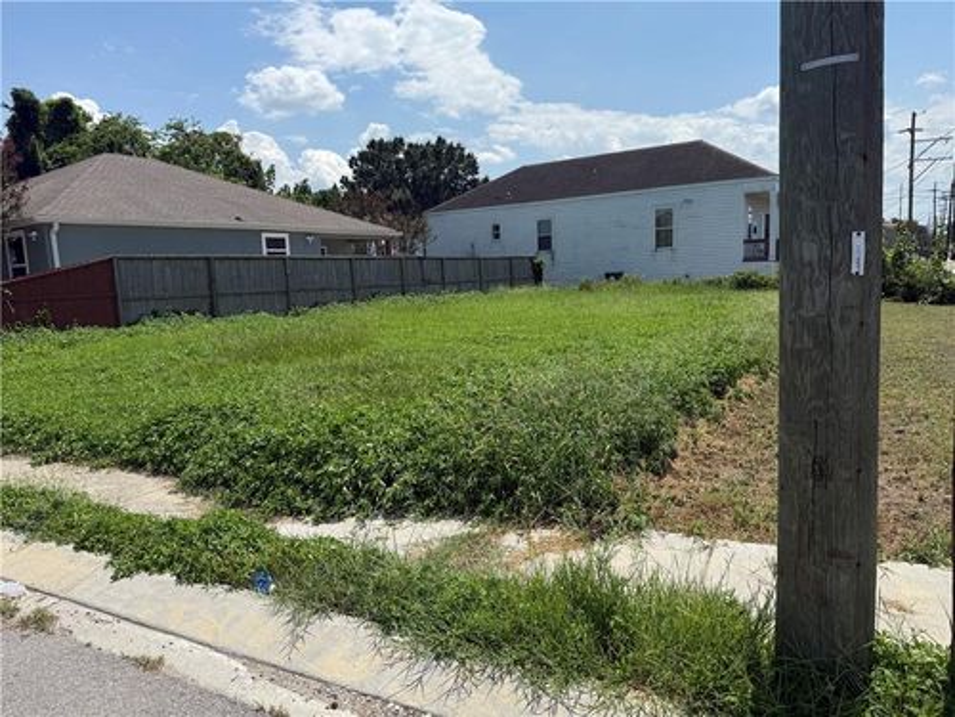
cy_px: 358
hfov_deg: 71.6
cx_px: 478
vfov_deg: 56.8
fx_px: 662
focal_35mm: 24
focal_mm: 6.76
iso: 80
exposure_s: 1/6173
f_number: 1.78
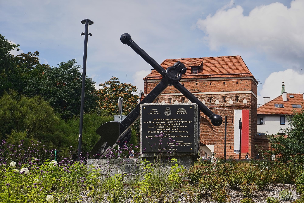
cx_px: 152
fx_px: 570
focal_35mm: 68
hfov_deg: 29.9
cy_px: 102
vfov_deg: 20.2
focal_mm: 45
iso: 250
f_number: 5.6
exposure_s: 1/1250
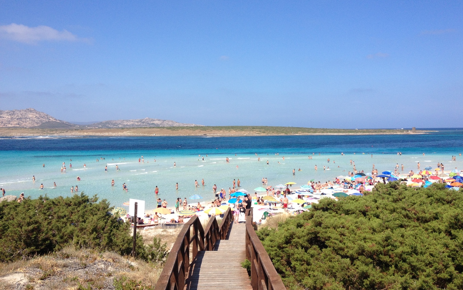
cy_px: 128
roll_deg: +0.5
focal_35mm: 38
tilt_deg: -2.4
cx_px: 237
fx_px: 479
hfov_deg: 51.5
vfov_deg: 33.5
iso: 50
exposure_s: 1/1783
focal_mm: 4.28
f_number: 2.4
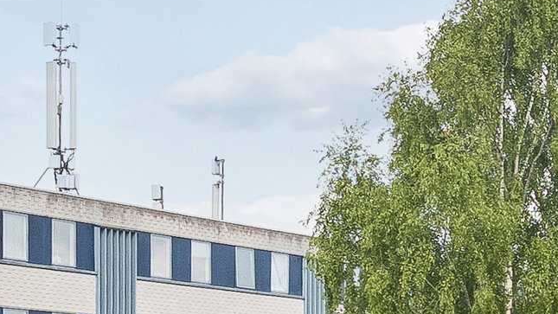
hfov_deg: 13.7
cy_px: 312
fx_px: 2308
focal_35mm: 156
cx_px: 395
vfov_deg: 7.7
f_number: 8
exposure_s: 1/800
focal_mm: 21.6
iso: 800
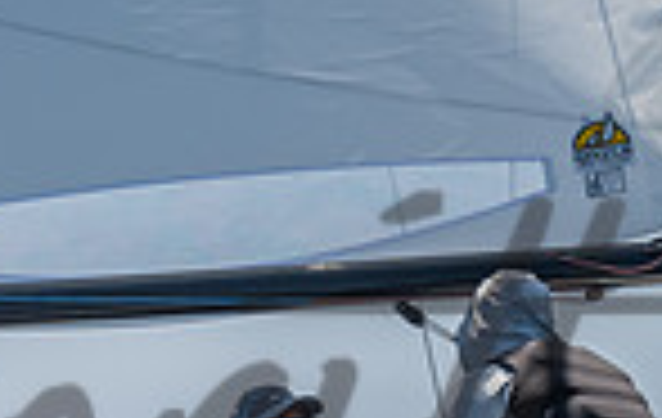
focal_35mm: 277
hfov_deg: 7.5
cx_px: 7
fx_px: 5015
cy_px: 301
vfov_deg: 4.8
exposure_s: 1/1000
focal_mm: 65
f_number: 6.3
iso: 400
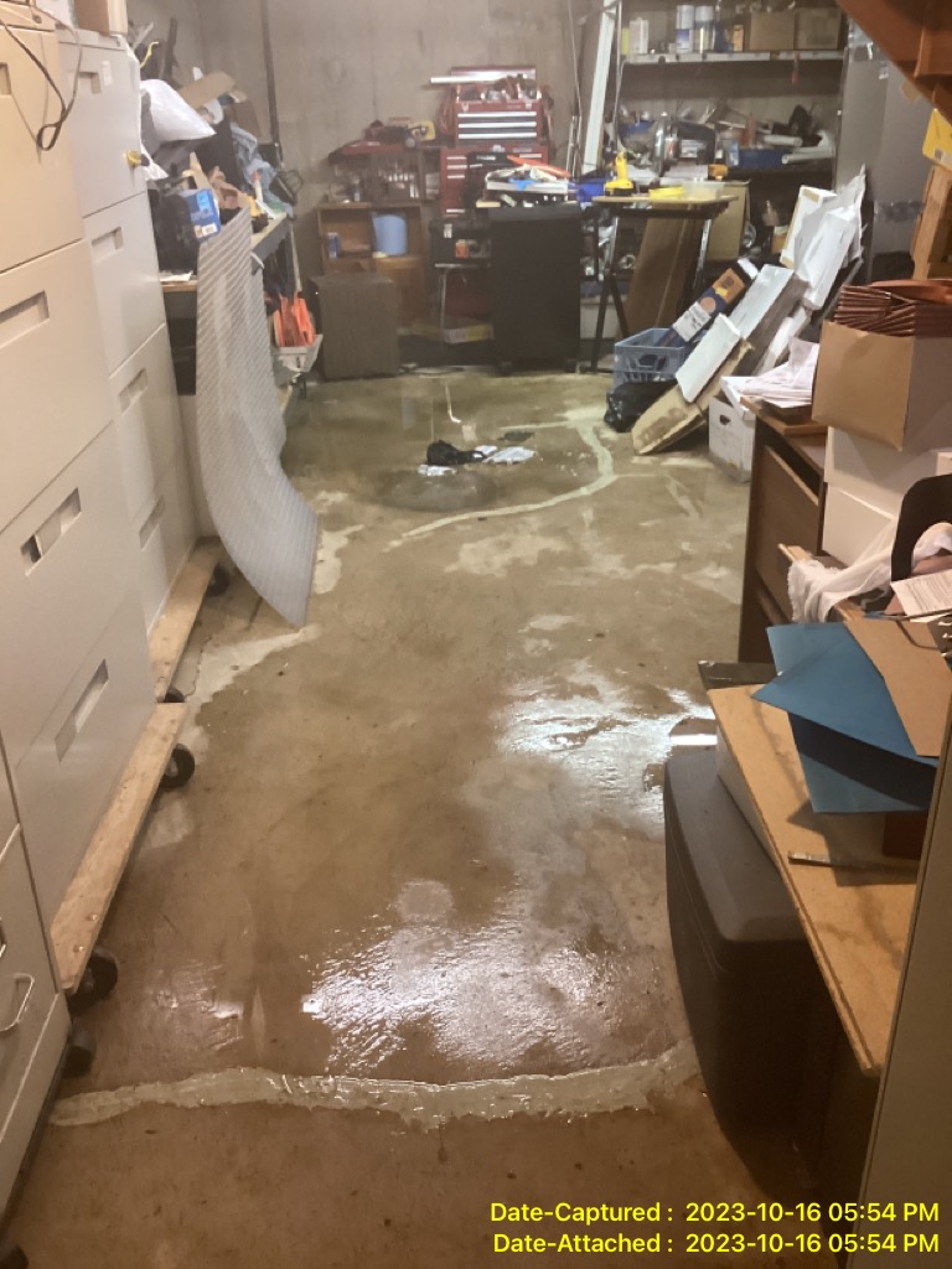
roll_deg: +2.6
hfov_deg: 45.4
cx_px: 476
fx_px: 1137
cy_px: 634
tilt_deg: -24.3
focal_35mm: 31
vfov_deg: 58.4
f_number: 2.4
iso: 320
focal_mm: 3.3
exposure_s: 1/40
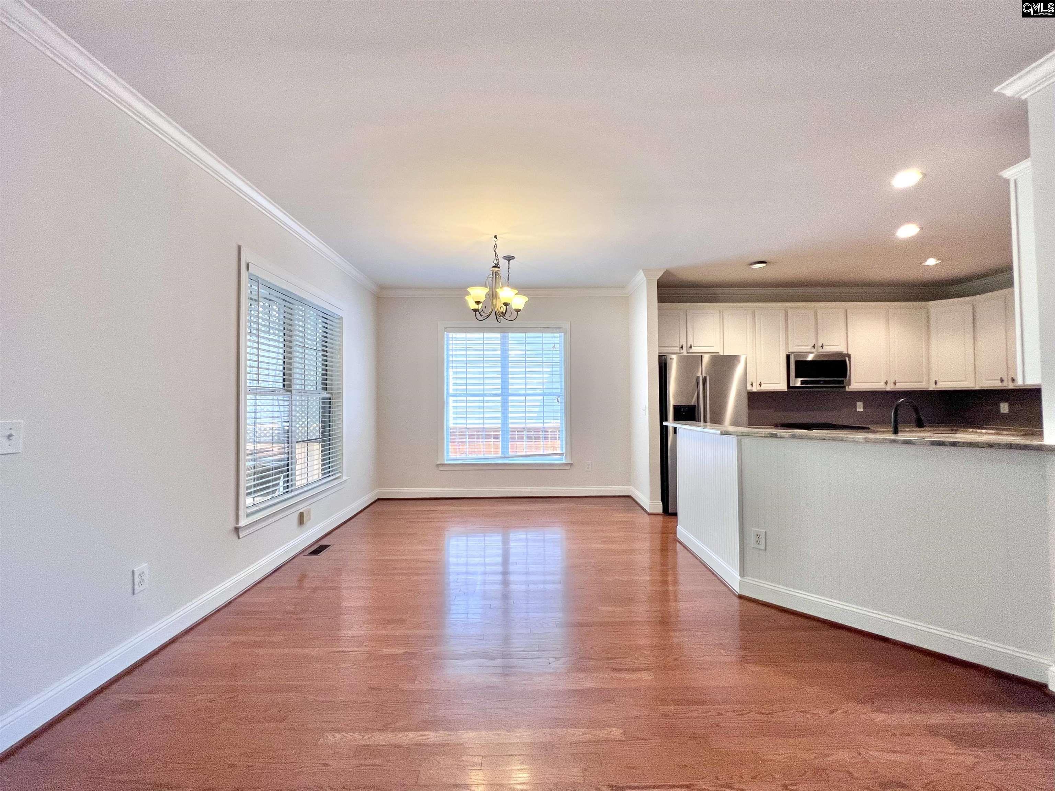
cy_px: 396
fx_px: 396
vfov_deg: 89.9
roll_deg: +1.0
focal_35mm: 13
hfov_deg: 106.2
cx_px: 528
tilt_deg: -1.0
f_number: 1.8
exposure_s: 1/120
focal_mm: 1.57
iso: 125
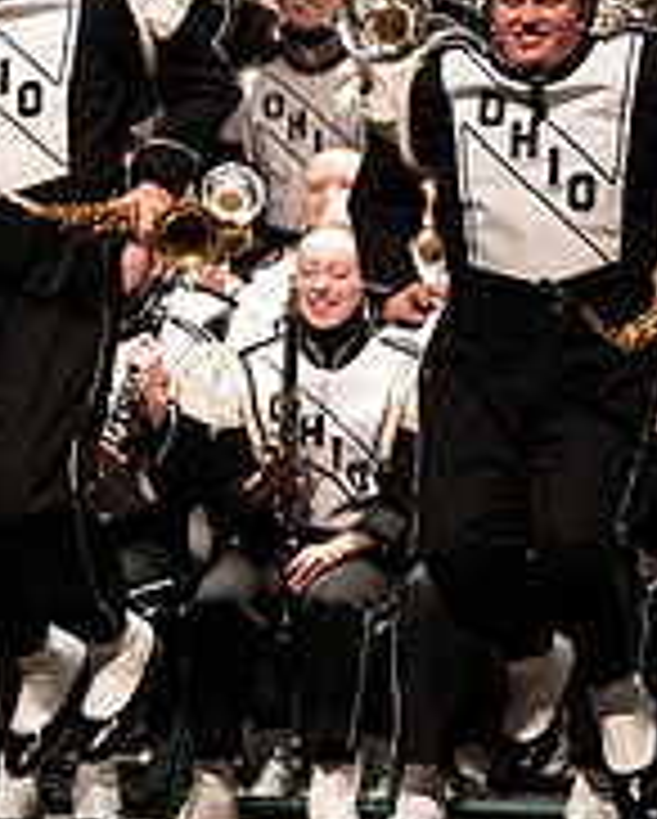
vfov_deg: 3.2
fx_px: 14486
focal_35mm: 597
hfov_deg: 2.6
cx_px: -472
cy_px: 338
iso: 2500
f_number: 2.8
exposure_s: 1/500
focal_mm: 200
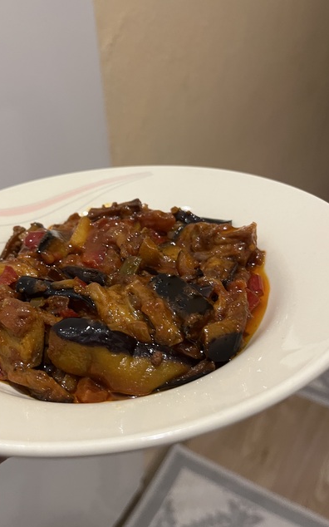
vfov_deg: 62.9
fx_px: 431
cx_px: 123
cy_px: 260
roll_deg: +7.1
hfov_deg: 41.5
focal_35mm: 30
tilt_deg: -34.3
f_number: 1.6
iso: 200
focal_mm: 5.1
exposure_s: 1/50
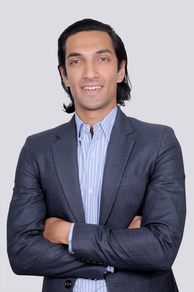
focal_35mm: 68
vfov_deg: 29.9
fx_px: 547
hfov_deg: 20.1
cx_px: 97
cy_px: 146
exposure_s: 1/80
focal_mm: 45
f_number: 9
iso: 500
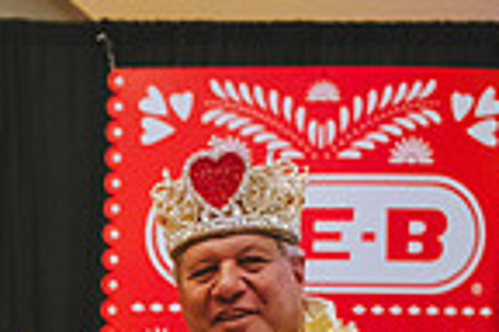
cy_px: 552
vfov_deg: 11.8
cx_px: -274
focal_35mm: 109
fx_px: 1511
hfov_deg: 16.8
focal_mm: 27
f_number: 2.8
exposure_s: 1/160
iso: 2500
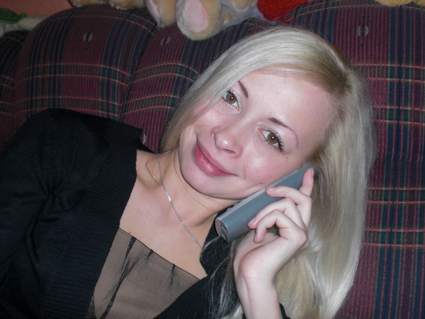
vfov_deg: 37.7
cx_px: 212
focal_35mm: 38
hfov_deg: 49.0
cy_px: 160
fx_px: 467
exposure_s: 1/60
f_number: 3.1
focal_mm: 6.3
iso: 100
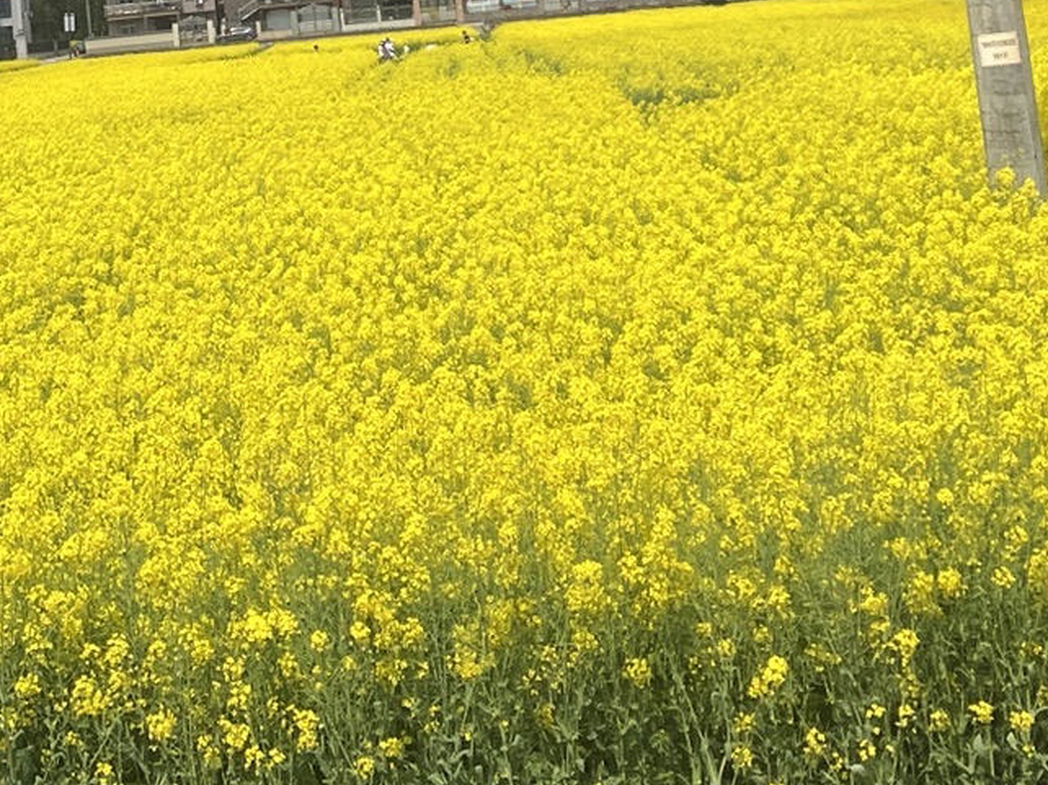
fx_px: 2451
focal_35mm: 81
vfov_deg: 16.6
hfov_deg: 23.8
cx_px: 209
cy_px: -380
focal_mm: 5.1
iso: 50
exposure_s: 1/4310
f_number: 1.6
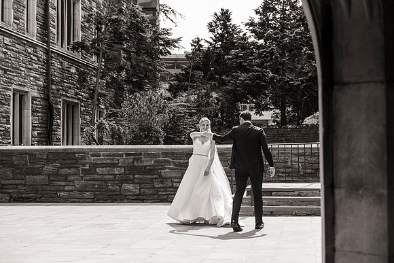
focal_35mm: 70
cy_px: 132
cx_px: 197
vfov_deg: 19.5
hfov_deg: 28.8
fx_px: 766
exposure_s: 1/4000
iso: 1000
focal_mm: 70
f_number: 4.5
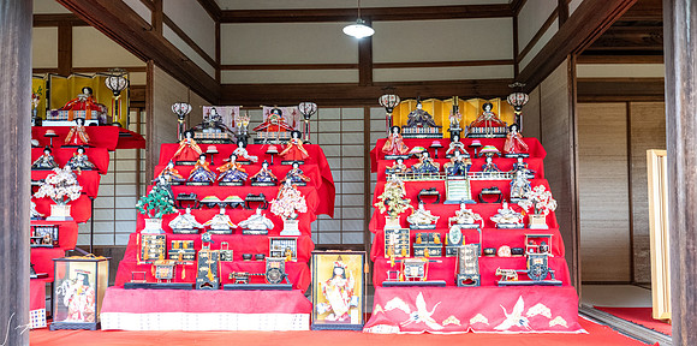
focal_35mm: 40
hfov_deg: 51.4
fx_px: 724
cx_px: 349
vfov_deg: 26.9
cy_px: 192
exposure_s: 1/100
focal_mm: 37
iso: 4000
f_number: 5.6
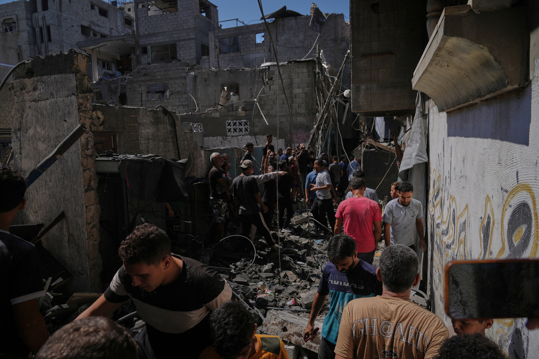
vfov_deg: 53.1
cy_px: 180
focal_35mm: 24
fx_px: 359
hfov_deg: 73.8
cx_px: 270
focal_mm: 24
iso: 125
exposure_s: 1/2500
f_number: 5
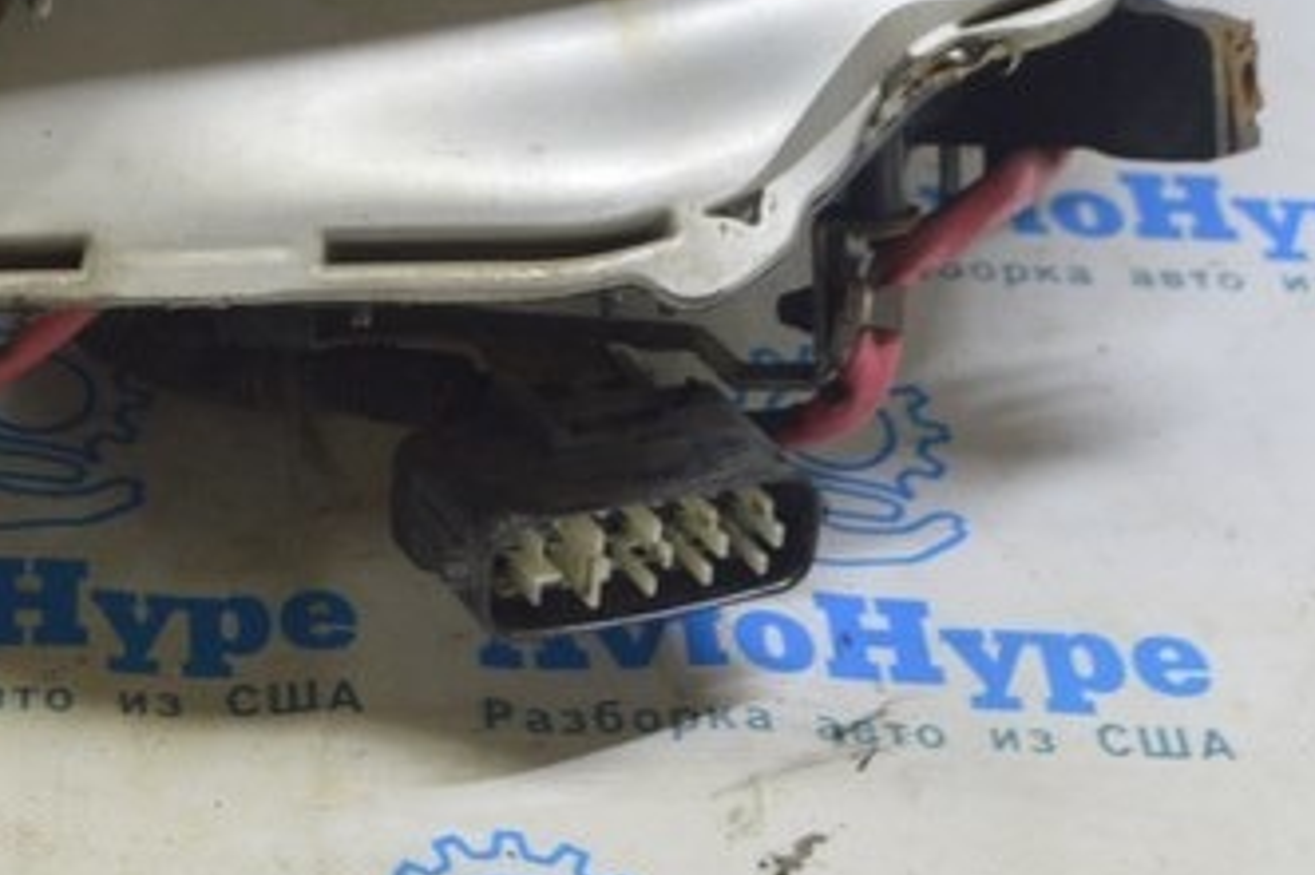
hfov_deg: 17.8
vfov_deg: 11.9
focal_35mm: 111
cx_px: -139
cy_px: -362
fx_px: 4052
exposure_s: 1/20
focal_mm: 24
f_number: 5.6
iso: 400
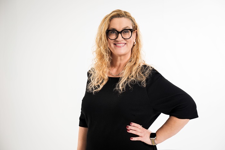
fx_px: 375
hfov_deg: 33.4
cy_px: 75
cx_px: 112
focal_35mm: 60
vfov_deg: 22.6
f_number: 4.5
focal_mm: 60
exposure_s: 1/125
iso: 100
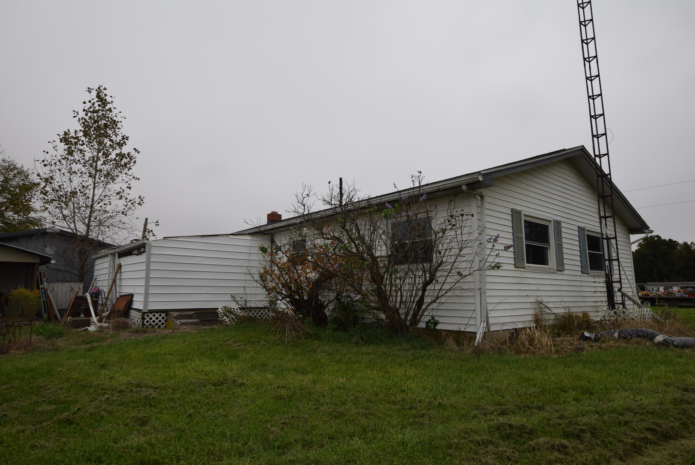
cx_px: 348
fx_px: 406
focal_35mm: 21
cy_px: 232
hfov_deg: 81.2
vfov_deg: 59.6
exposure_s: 1/250
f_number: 8
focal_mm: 14
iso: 360
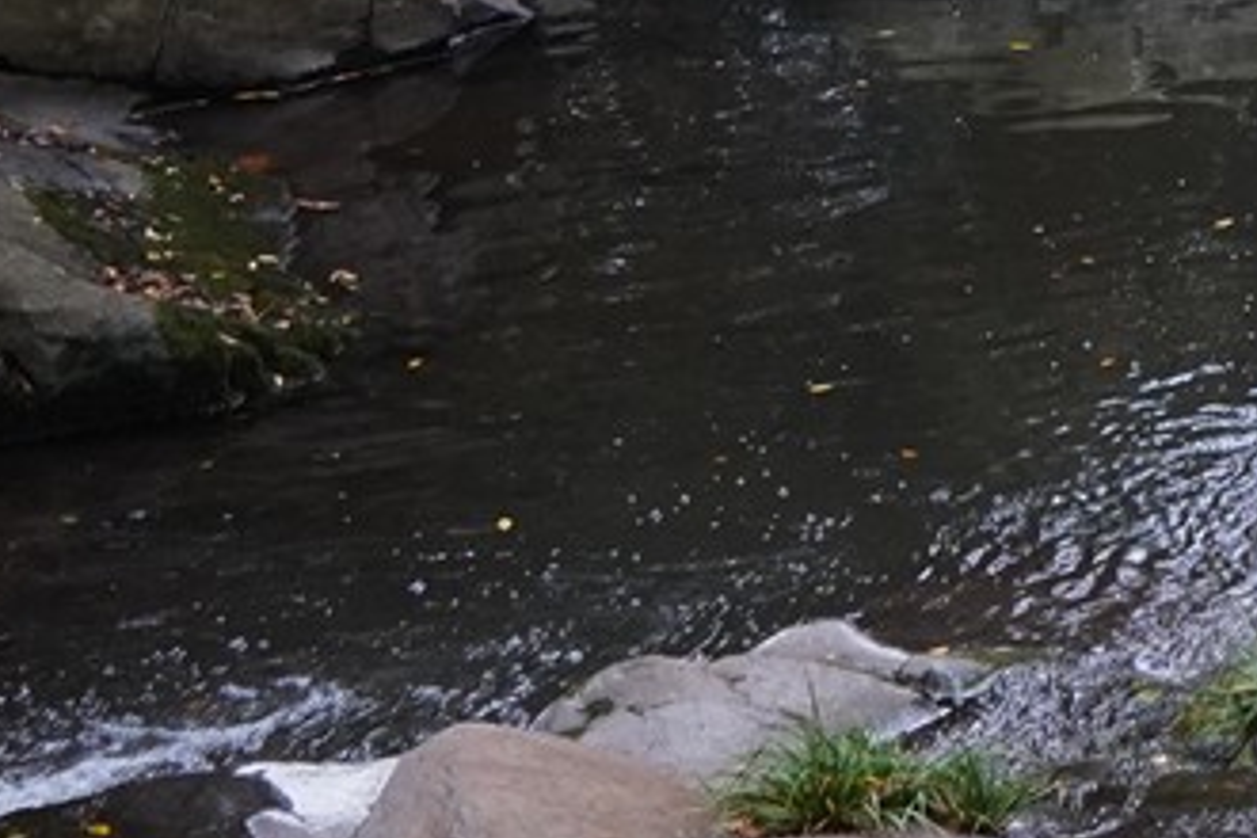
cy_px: -1036
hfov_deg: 9.2
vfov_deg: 6.2
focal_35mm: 212
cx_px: 2381
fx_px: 7402
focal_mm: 35
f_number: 8
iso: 1600
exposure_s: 1/100
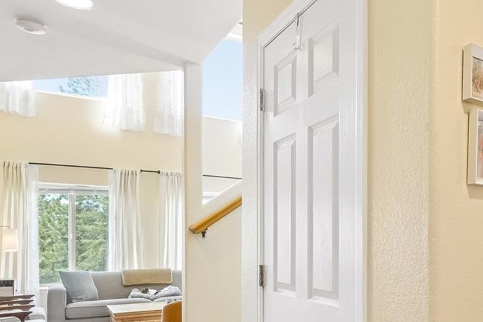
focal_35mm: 33
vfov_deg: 39.0
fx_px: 443
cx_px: 408
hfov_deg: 52.3
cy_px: 240
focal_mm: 10
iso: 800
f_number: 8
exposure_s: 1/30
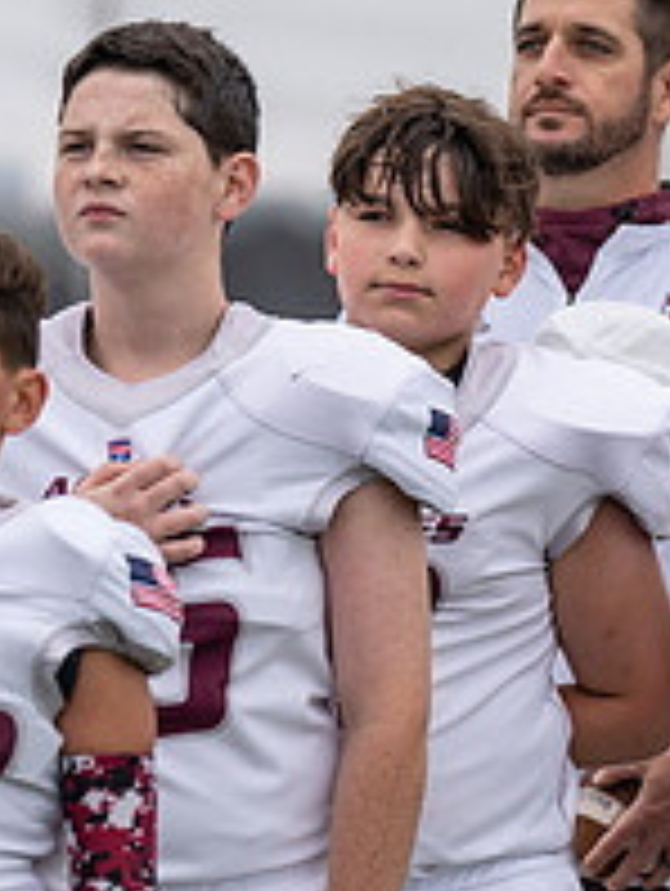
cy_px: 403
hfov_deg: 4.7
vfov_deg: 6.3
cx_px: 508
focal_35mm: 315
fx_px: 8112
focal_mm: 112
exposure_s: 1/1250
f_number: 2.8
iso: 500
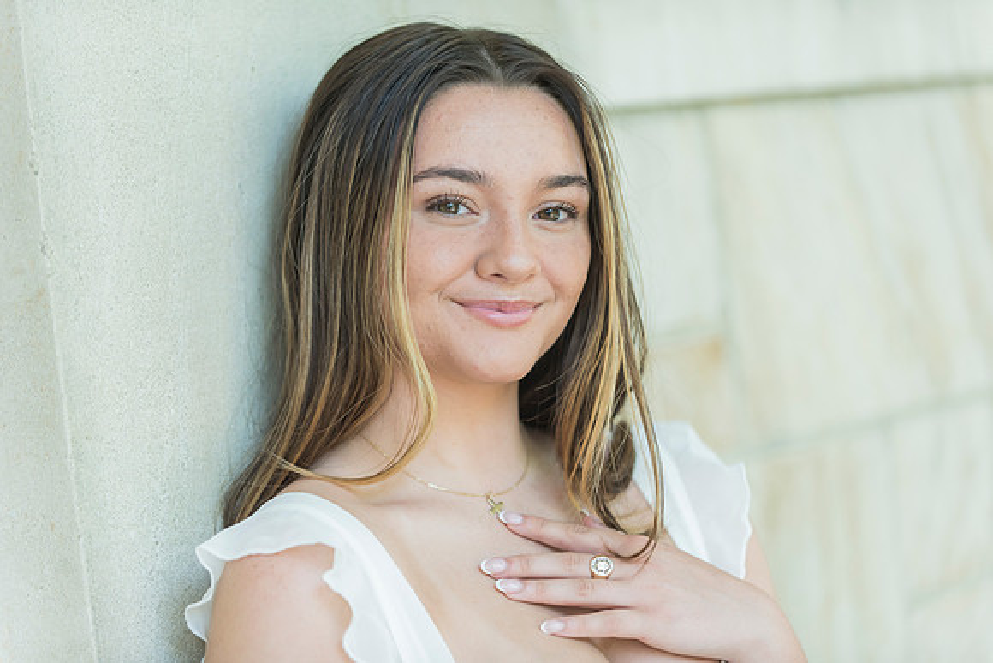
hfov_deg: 16.4
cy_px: 332
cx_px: 496
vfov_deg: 11.0
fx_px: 3449
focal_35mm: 125
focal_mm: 125
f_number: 2.8
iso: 320
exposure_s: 1/200
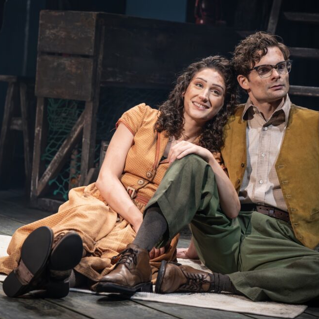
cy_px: 163
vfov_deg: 13.2
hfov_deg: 13.2
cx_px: 182
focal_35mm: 132
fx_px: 1376
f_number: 4
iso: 2500
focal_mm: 99
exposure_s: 1/320
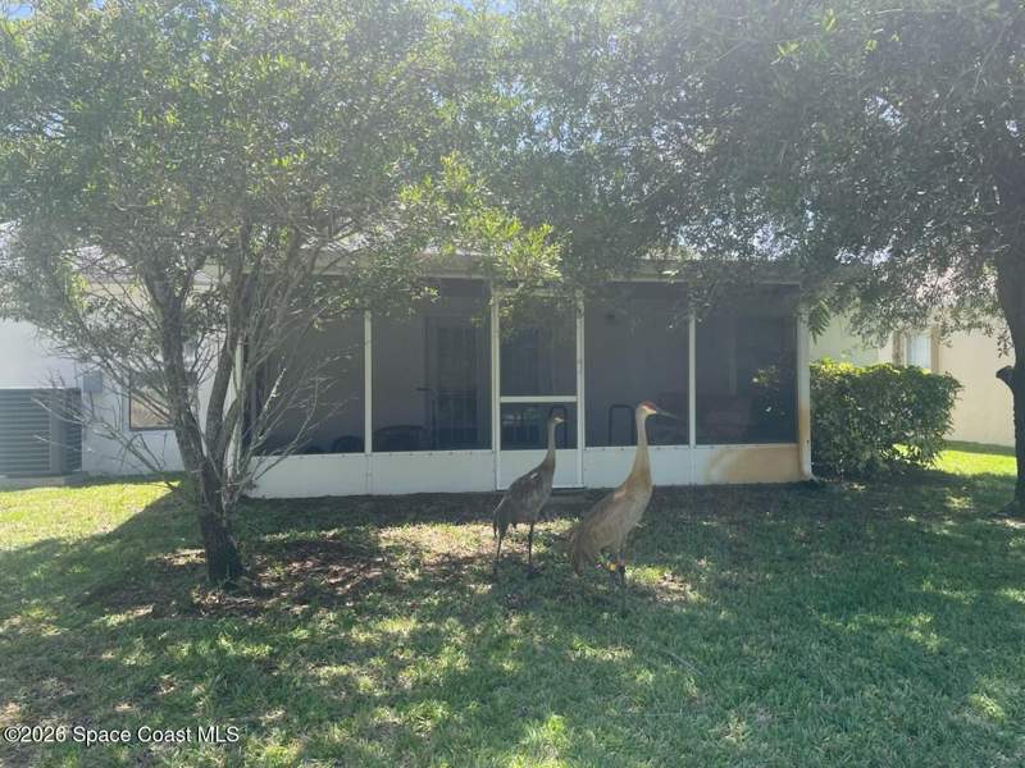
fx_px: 770
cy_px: 384
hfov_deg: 67.3
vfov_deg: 53.1
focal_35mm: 26
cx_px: 512
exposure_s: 1/779
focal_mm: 4.2
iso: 32
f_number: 1.6
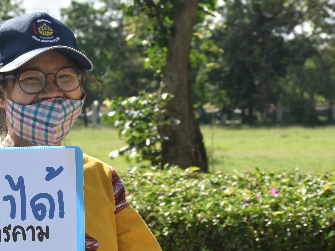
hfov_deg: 13.8
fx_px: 1375
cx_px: 77
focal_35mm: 142
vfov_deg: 10.4
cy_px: 211
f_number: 9
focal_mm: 45
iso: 200
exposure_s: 1/320
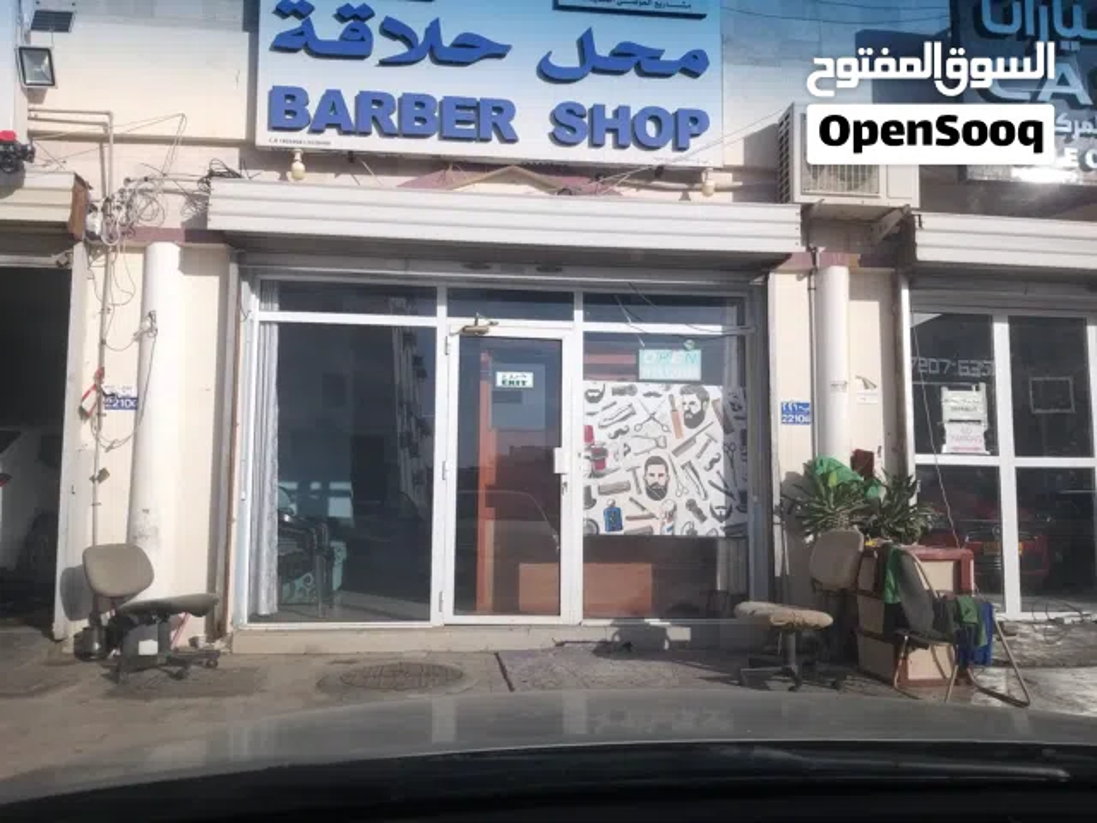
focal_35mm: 27
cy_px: 412
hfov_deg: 65.3
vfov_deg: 51.4
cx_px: 548
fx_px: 856
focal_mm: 3.93
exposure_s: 1/2041
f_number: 1.7
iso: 50
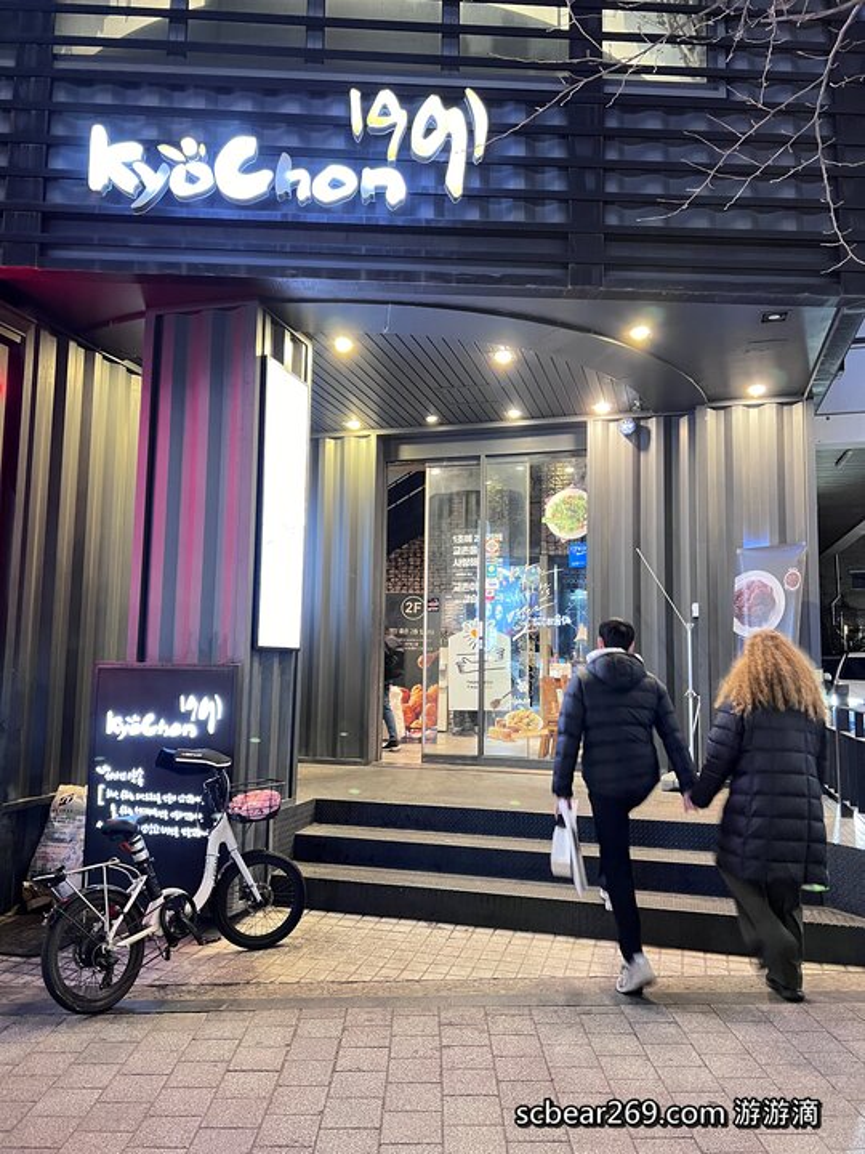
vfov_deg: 67.3
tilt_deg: +6.7
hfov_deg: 53.1
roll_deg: -0.7
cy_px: 577
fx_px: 866
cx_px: 432
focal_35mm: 26
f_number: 1.5
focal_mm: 5.7
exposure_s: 1/30
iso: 640
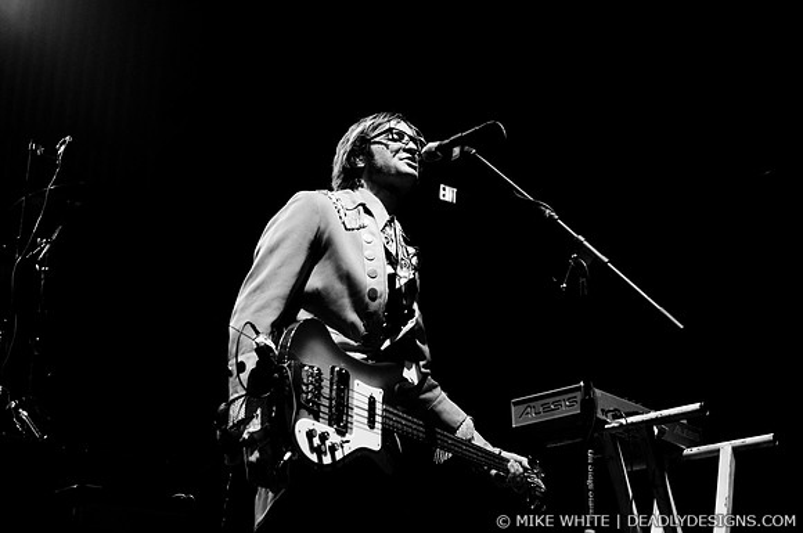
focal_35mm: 52
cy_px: 266
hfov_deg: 37.9
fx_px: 1169
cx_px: 402
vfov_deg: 25.7
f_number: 2.8
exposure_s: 1/200
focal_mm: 35
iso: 640
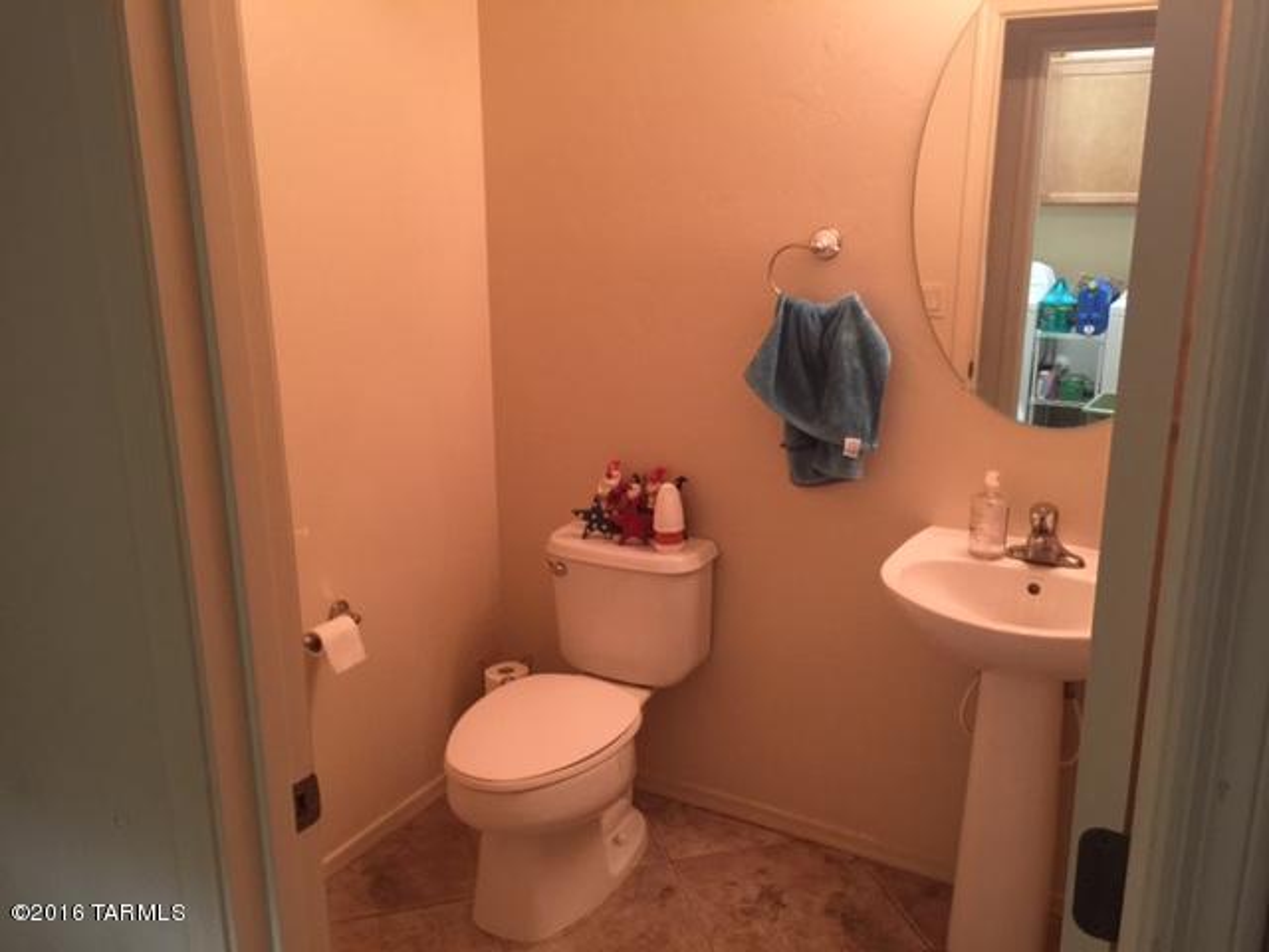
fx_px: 1063
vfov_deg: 48.2
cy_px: 476
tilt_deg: -12.2
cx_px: 634
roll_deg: +1.4
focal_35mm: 29
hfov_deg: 61.7
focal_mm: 4.15
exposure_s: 1/15
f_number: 2.2
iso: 100
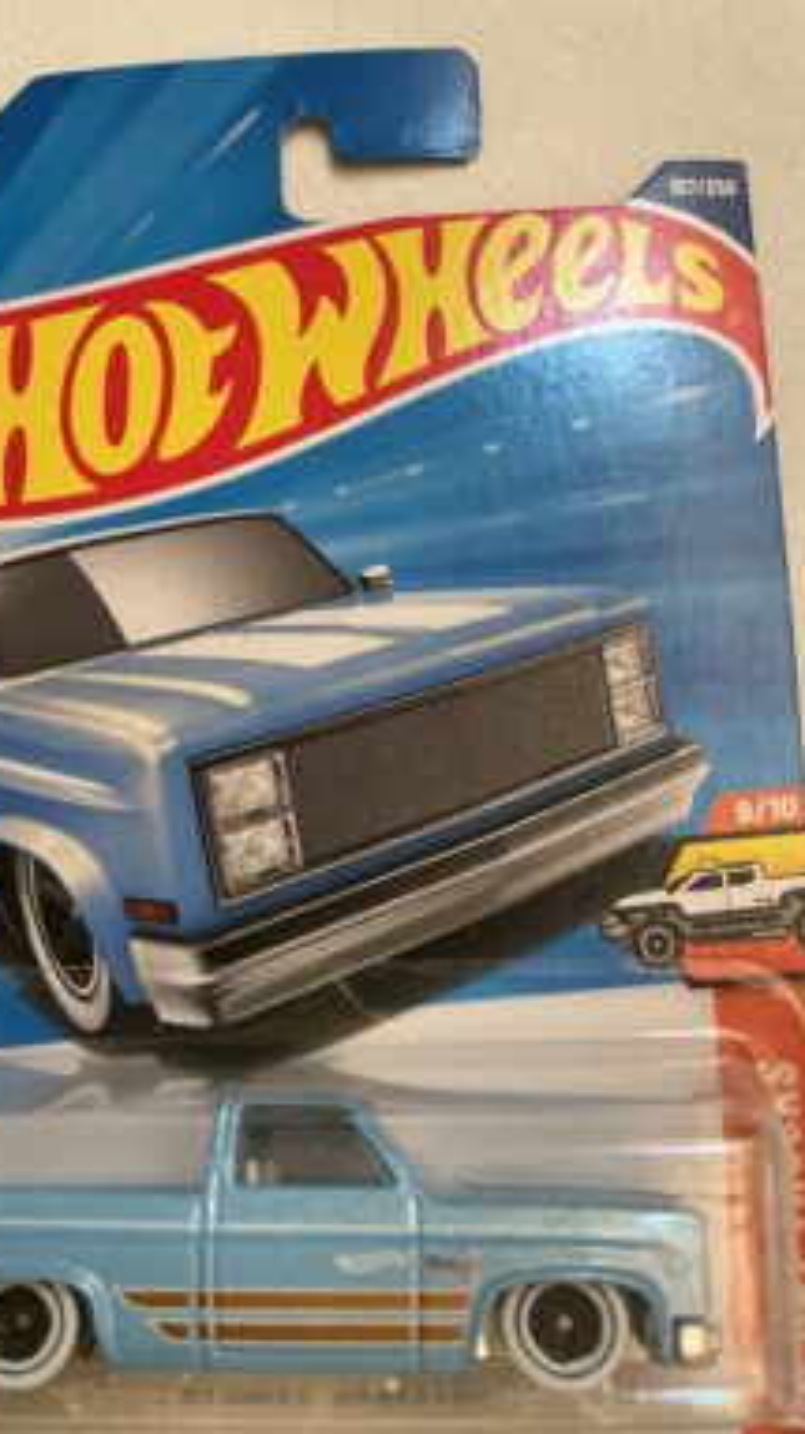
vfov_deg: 59.5
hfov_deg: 35.5
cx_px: 326
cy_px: 715
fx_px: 1254
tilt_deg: -72.4
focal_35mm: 33
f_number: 1.8
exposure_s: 1/60
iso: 160
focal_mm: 3
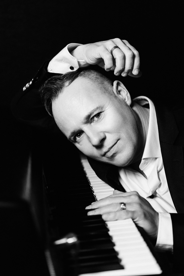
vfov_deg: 31.0
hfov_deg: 20.9
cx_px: 92
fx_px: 498
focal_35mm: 65
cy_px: 138
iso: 400
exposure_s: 1/80
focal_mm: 65
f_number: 2.8
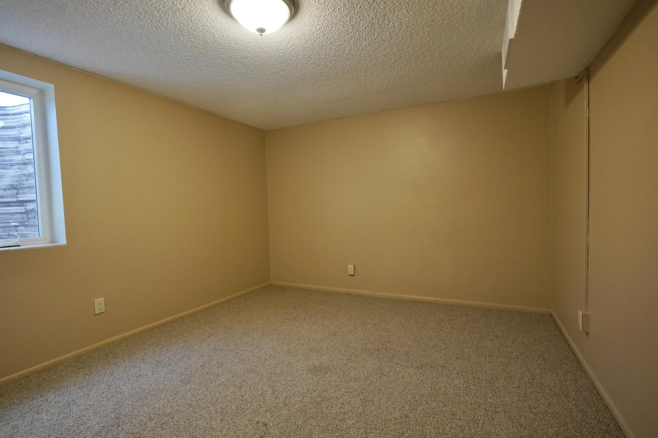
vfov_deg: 73.7
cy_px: 219
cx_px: 329
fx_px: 292
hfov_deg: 96.7
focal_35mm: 16
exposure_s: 1/160
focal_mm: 11
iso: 1600
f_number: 4
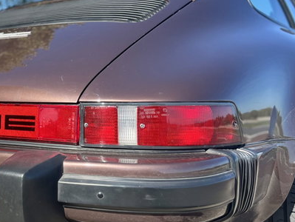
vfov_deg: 29.2
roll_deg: -0.4
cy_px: 111
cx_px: 29
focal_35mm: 50
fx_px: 426
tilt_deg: -2.6
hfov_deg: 35.8
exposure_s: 1/1934
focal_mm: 5.7
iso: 50
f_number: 1.5
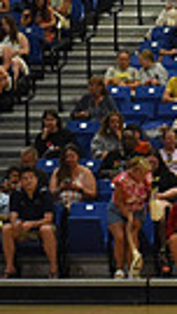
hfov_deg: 3.7
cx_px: 599
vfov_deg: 6.8
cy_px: 306
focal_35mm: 314
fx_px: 2618
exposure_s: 1/1000
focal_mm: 70
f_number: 2.8
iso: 6400
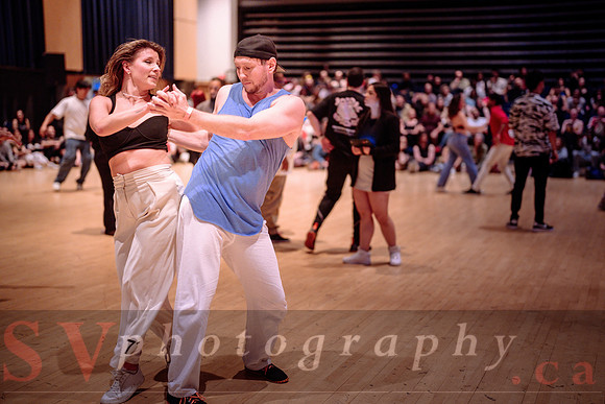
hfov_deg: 39.6
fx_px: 840
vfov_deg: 27.0
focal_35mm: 50
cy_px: 202
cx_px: 302
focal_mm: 50
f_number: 1.2
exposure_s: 1/250
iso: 1600
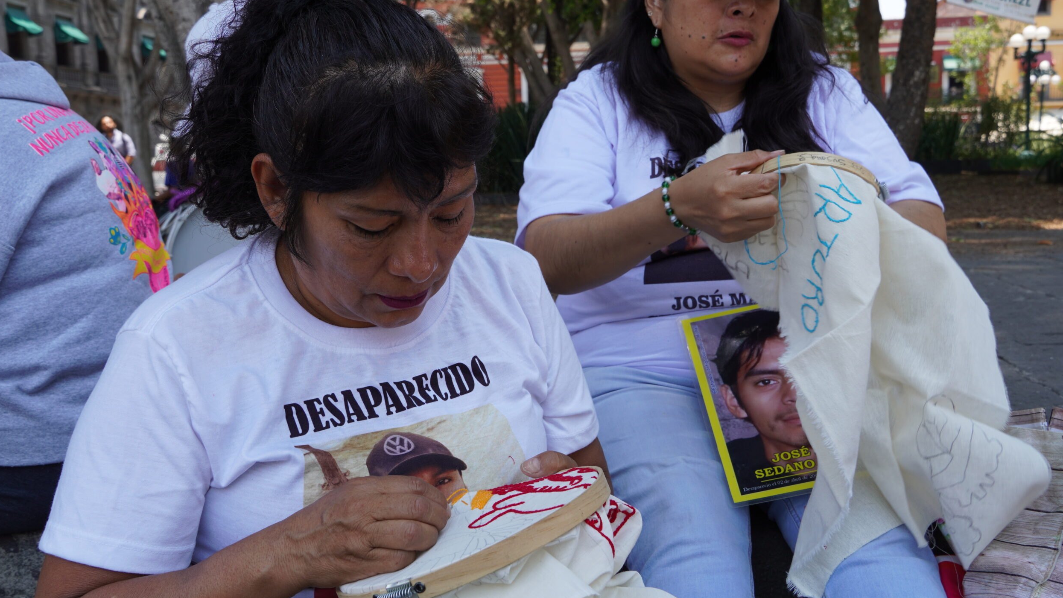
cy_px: 287
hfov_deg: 48.4
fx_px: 1184
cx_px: 544
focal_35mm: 42
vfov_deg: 28.3
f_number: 7.1
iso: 100
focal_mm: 26
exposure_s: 1/100
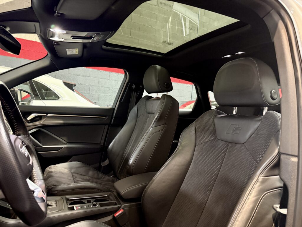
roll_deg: -4.3
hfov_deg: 71.6
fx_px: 209
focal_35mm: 24
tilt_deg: -1.2
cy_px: 114
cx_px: 151
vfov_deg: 56.8
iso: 800
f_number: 1.78
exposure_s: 1/41
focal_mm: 6.76
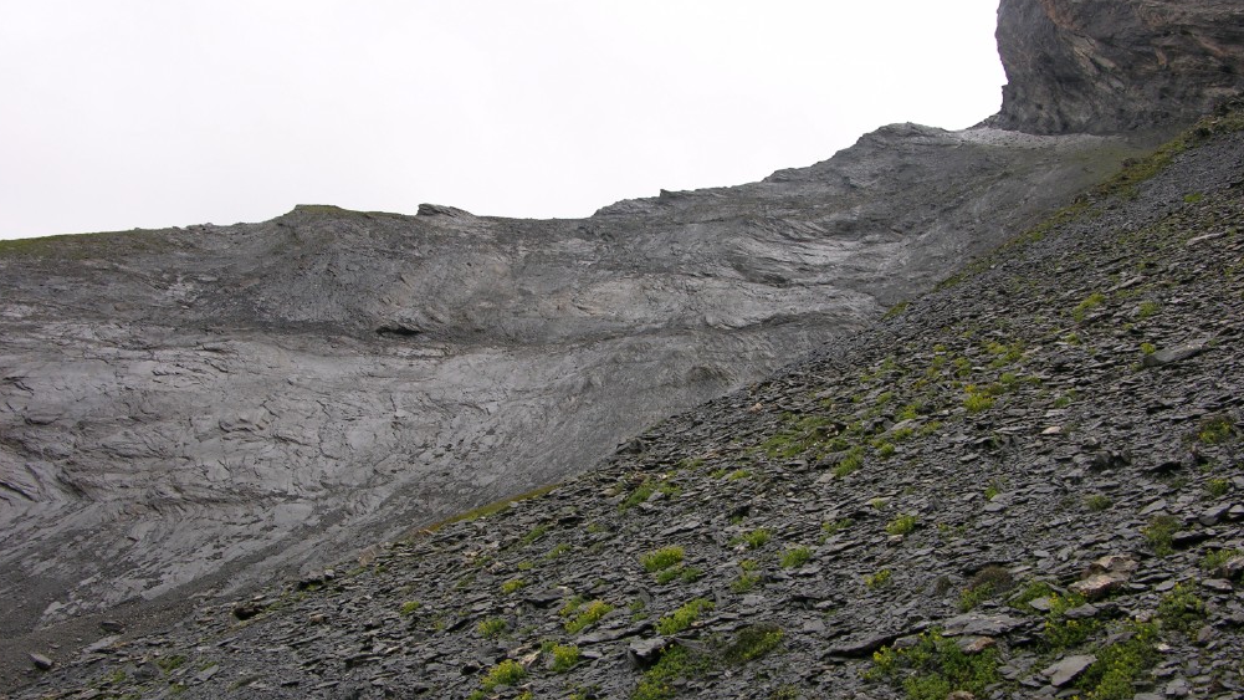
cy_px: 403
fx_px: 1286
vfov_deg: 30.4
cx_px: 618
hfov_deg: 51.6
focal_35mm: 39
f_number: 4
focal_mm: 8.9
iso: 50
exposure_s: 1/85
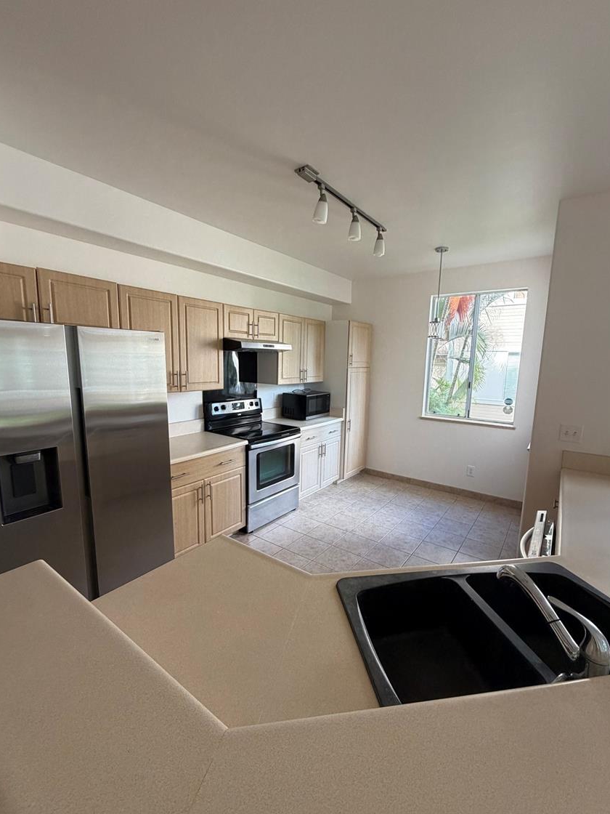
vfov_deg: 98.2
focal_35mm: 15
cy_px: 413
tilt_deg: -9.3
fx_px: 352
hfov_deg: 81.7
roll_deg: -1.3
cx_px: 307
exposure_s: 1/121
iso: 250
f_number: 2.2
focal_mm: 2.22
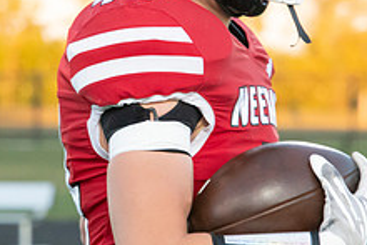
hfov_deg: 3.4
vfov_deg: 2.3
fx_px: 6182
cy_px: 88
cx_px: 118
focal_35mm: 606
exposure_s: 1/500
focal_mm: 230
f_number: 9
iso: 8000
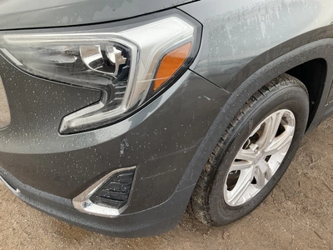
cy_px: 125
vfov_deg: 48.2
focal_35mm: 29
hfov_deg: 61.7
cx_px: 166
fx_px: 279
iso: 25
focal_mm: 3
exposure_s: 1/257
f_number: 1.8
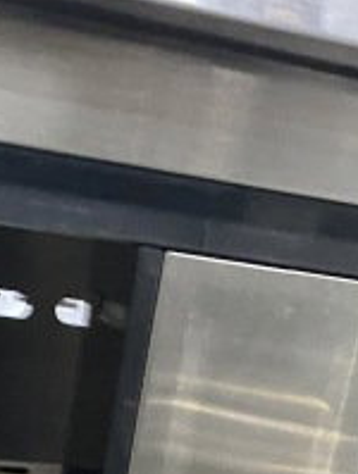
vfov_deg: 15.7
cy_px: 868
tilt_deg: -22.5
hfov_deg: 13.9
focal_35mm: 106
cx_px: 64
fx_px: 1457
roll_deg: -10.4
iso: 640
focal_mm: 4.25
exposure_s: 1/30
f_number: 1.8
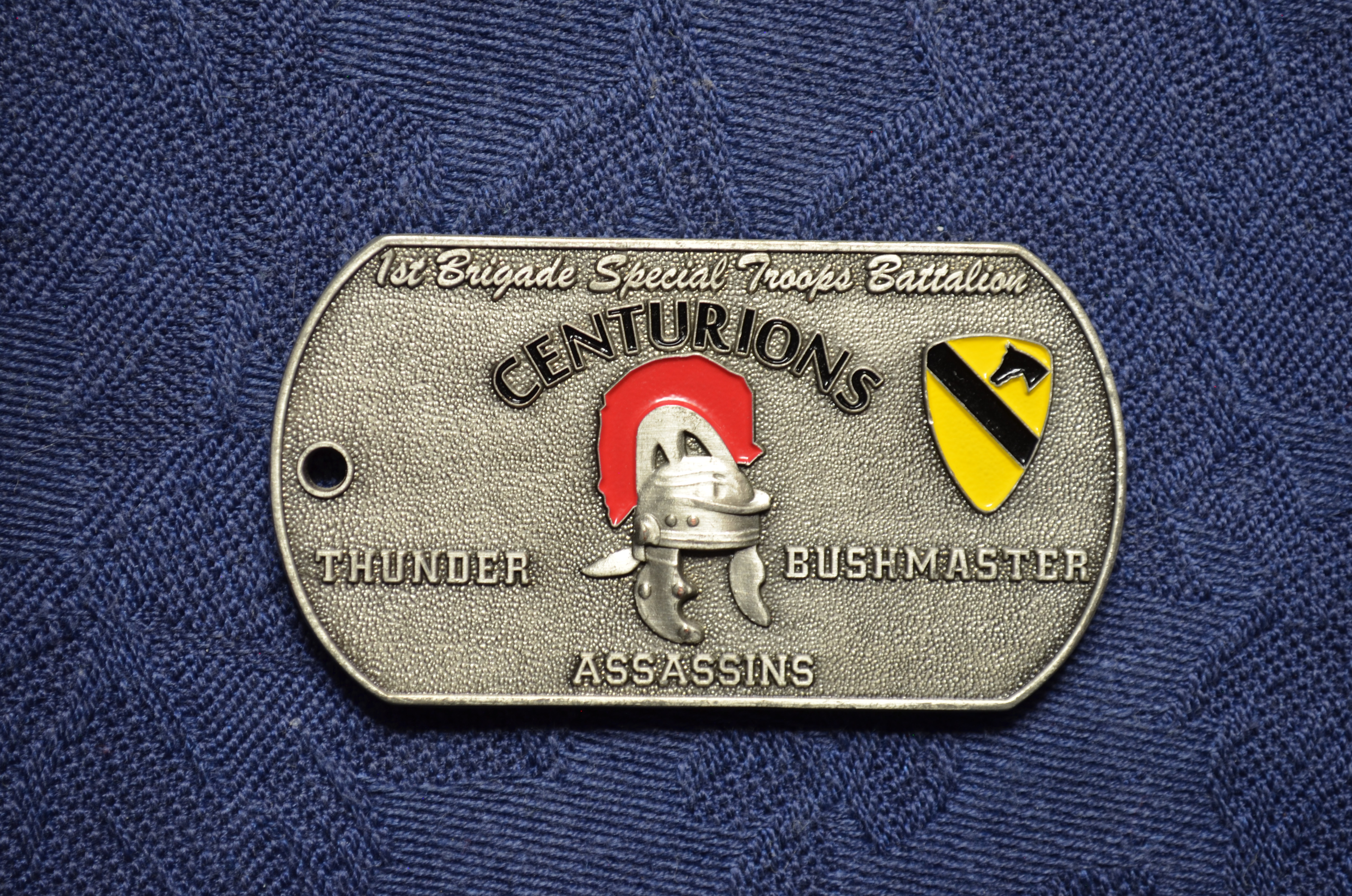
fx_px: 3092
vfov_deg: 16.5
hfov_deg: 24.7
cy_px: 448
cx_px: 676
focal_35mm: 82
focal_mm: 55
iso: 160
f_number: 8
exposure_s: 1/5
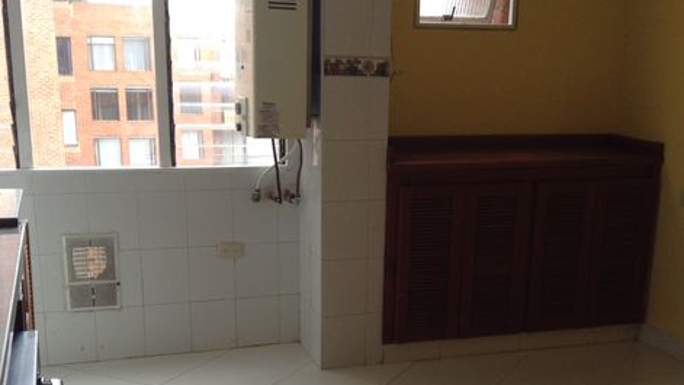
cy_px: 282
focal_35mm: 51
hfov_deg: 40.5
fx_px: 925
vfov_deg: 23.3
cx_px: 386
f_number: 2.4
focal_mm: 3.3
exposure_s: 1/120
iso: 32
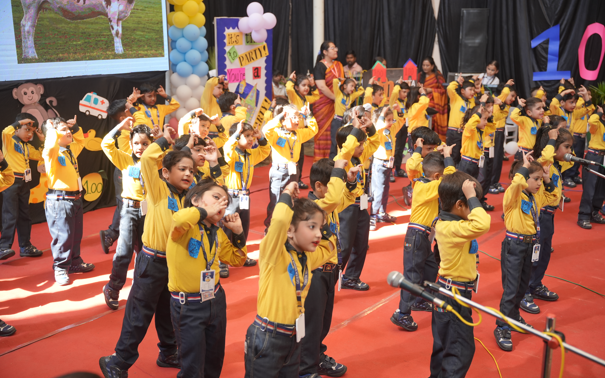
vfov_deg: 32.0
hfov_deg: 49.4
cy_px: 202
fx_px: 658
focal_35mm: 40
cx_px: 301
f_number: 2.8
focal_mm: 38.9
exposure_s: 1/160
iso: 500
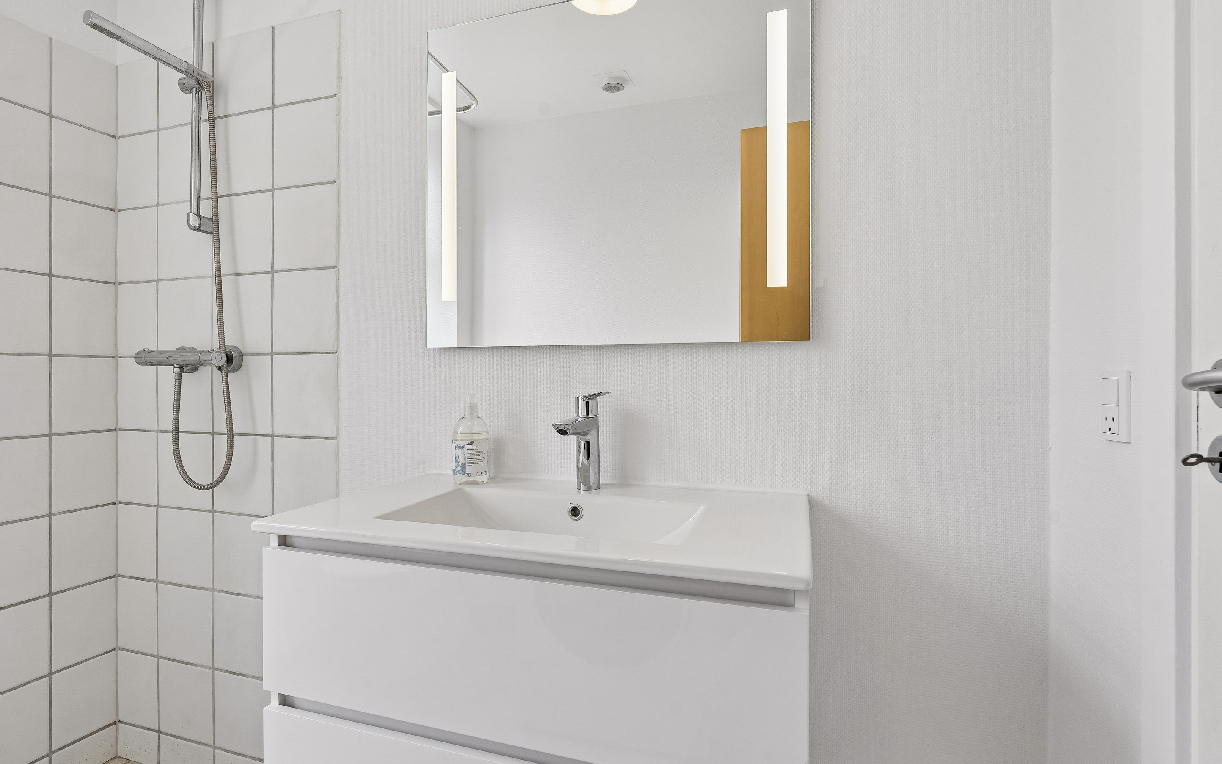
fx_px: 617
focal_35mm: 19
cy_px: 388
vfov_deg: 63.5
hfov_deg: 89.4
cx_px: 594
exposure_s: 1/15
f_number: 8
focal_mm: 17.5
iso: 200
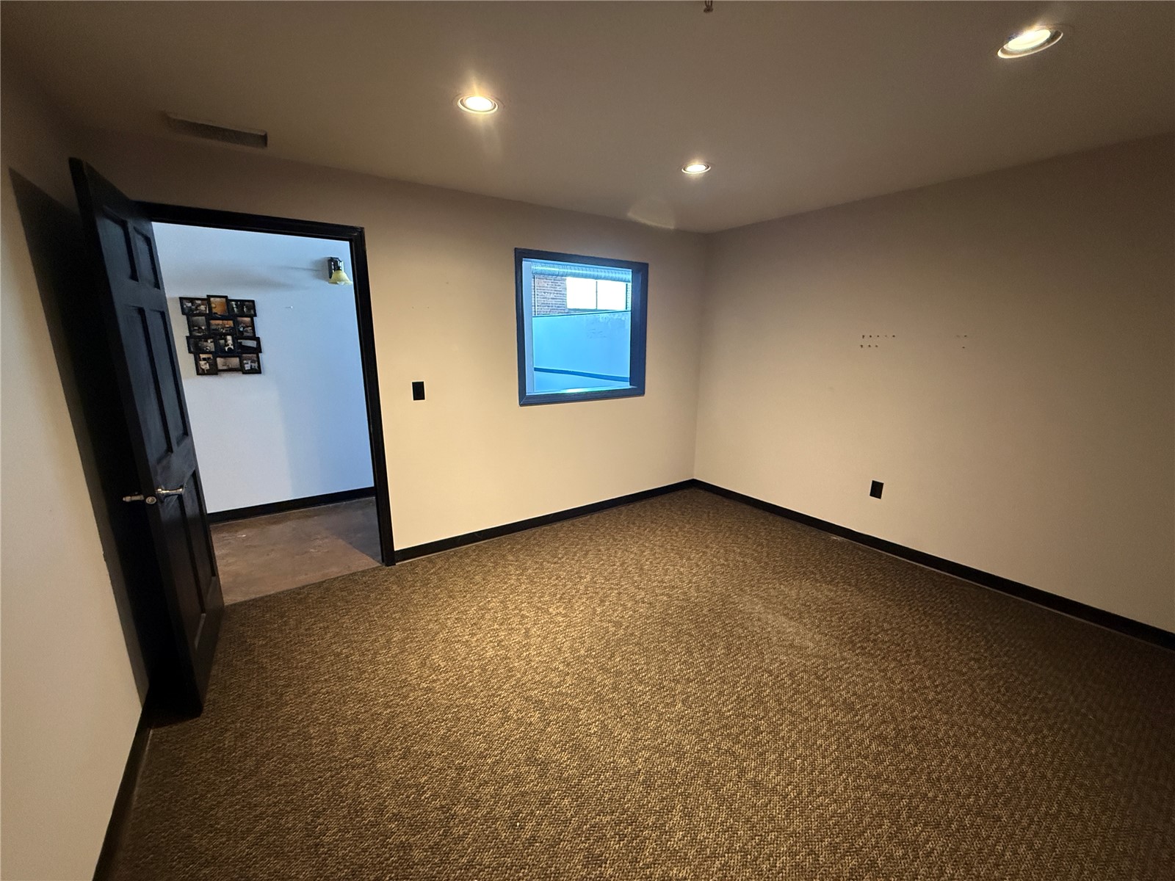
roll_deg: +0.1
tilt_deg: -12.5
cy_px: 440
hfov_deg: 102.1
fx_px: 475
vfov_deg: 85.7
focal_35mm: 14
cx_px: 588
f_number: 2.2
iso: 800
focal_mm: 2.22
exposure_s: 1/60
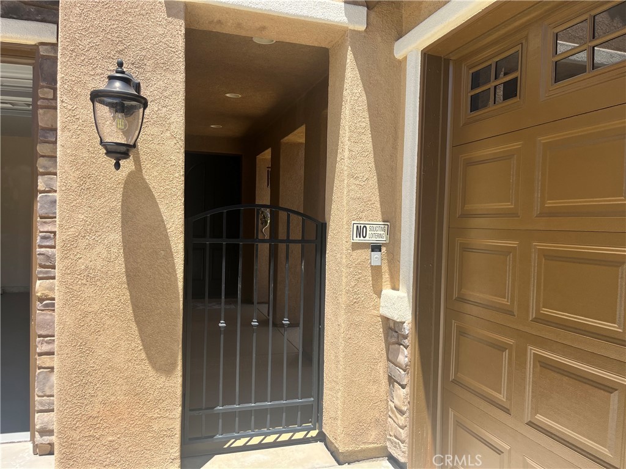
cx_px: 313
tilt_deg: +0.4
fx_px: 470
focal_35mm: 26
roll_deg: -1.7
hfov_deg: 67.3
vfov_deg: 53.1
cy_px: 234
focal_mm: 5.1
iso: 50
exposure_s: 1/1372
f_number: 1.6
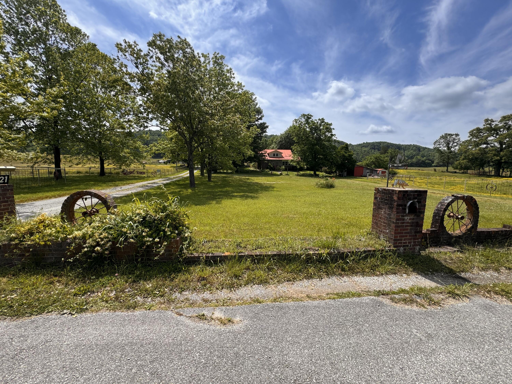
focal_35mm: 14
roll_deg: -0.8
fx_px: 207
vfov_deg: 85.7
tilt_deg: -7.9
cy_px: 192
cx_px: 256
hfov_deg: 102.1
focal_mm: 2.22
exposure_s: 1/1256
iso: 40
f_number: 2.2
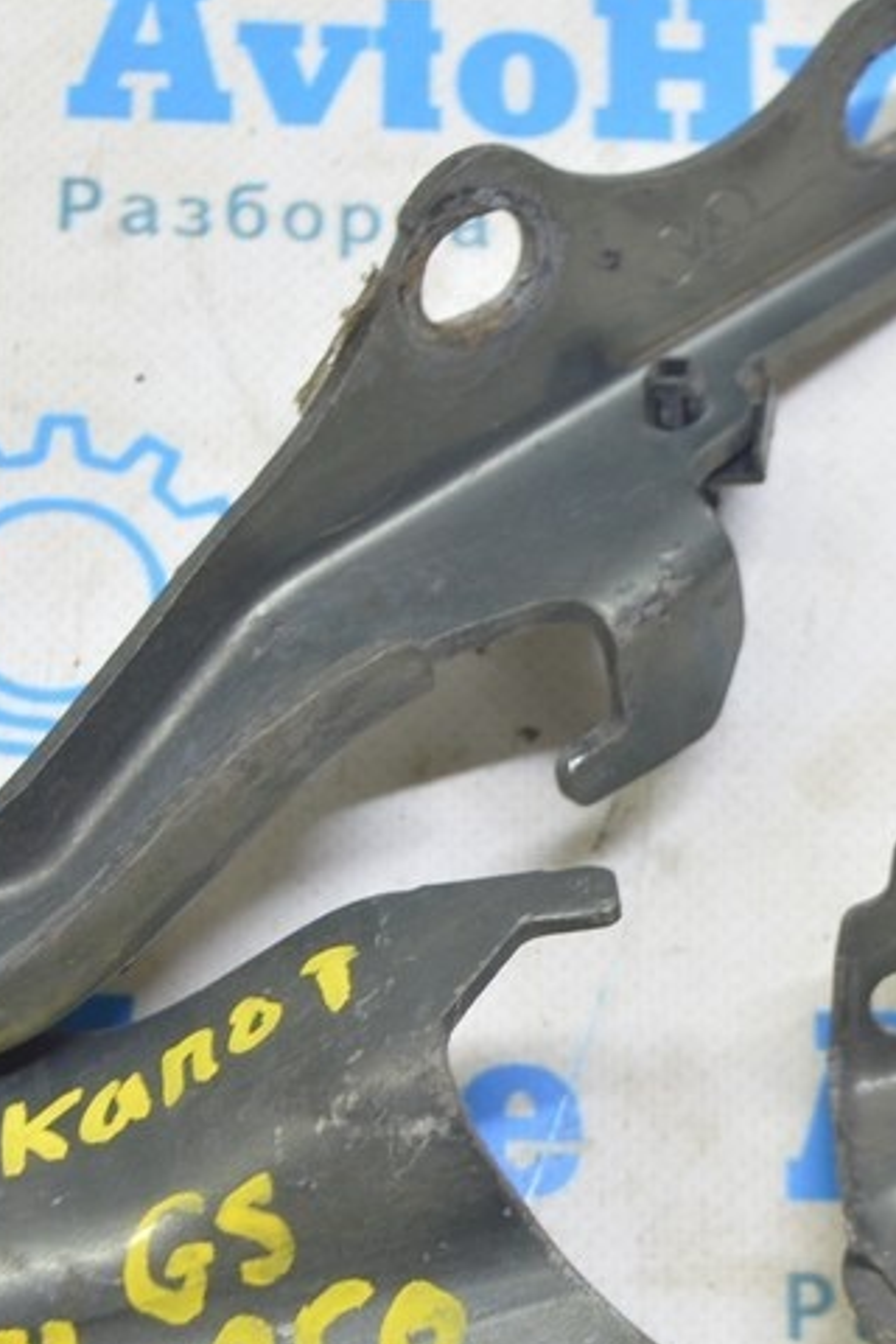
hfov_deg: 14.2
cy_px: 883
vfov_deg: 21.2
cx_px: 543
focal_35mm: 96
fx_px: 3584
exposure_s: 1/15
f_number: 5.6
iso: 400
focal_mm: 30
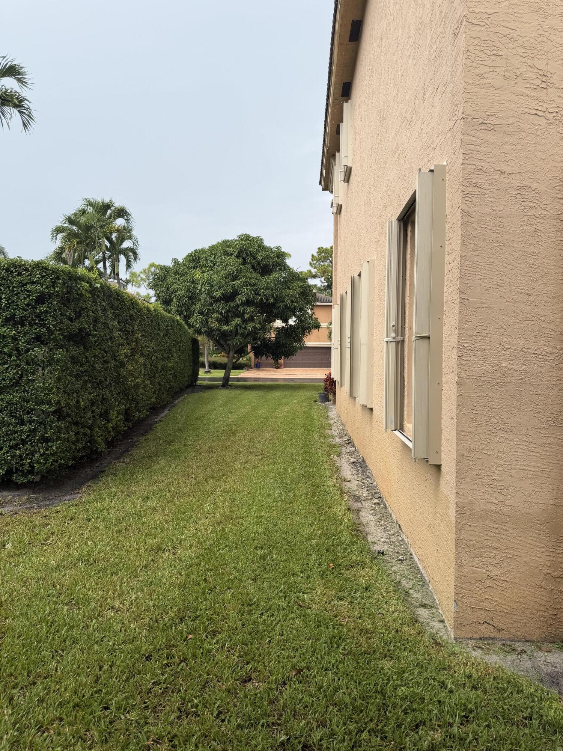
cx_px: 282
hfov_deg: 56.8
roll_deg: -0.1
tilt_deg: -2.1
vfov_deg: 71.6
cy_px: 376
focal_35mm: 24
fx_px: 520
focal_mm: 6.76
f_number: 1.78
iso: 80
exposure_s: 1/2370
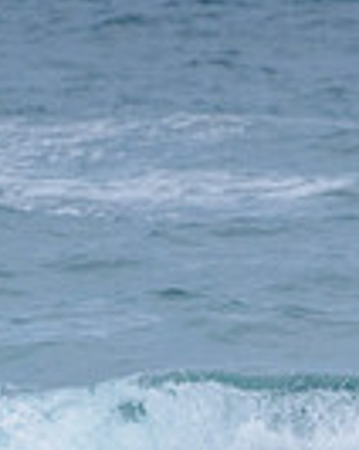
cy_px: 472
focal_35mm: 2512
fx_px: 33439
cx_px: 558
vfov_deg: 0.8
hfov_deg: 0.6
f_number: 5.6
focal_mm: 500
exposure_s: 1/2000
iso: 1800
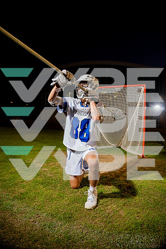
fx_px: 138
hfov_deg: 61.9
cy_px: 124
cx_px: 83
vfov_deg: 84.0
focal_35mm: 20
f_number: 4
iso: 400
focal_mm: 20
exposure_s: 1/250
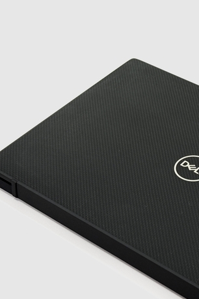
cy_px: 179
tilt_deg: -43.1
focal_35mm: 87
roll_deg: +3.1
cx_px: 185
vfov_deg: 23.3
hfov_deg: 15.5
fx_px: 721
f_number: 1.78
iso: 50
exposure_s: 1/100
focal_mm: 6.76
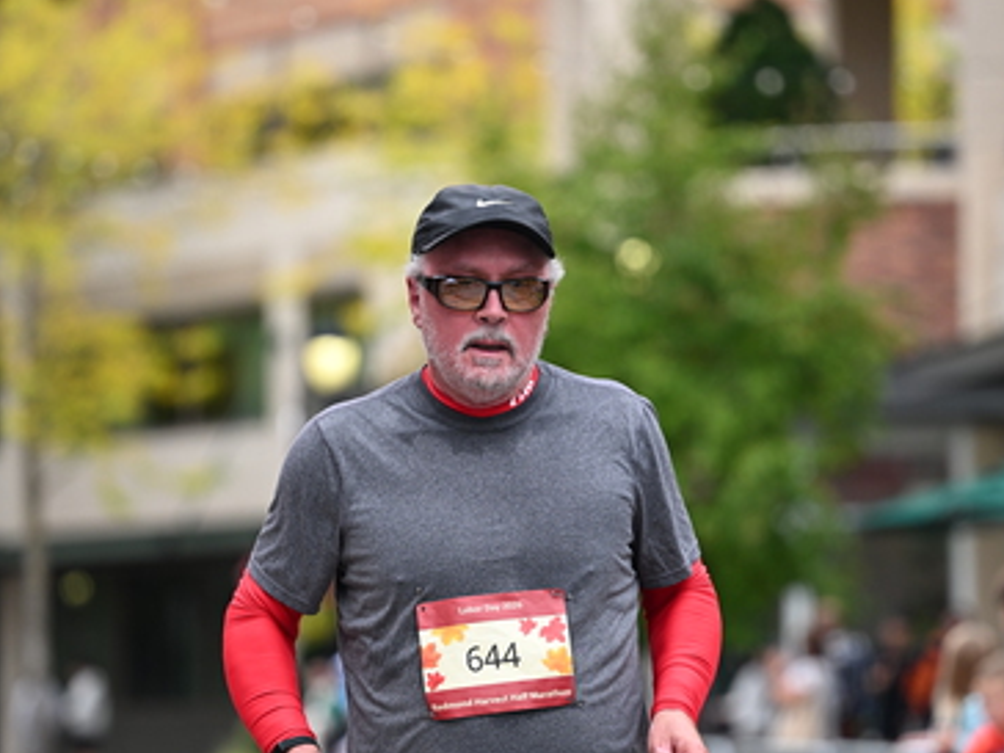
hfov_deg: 10.1
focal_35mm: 196
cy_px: 455
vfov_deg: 7.6
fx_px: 5685
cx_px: 503
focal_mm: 135
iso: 640
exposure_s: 1/2500
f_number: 2.8
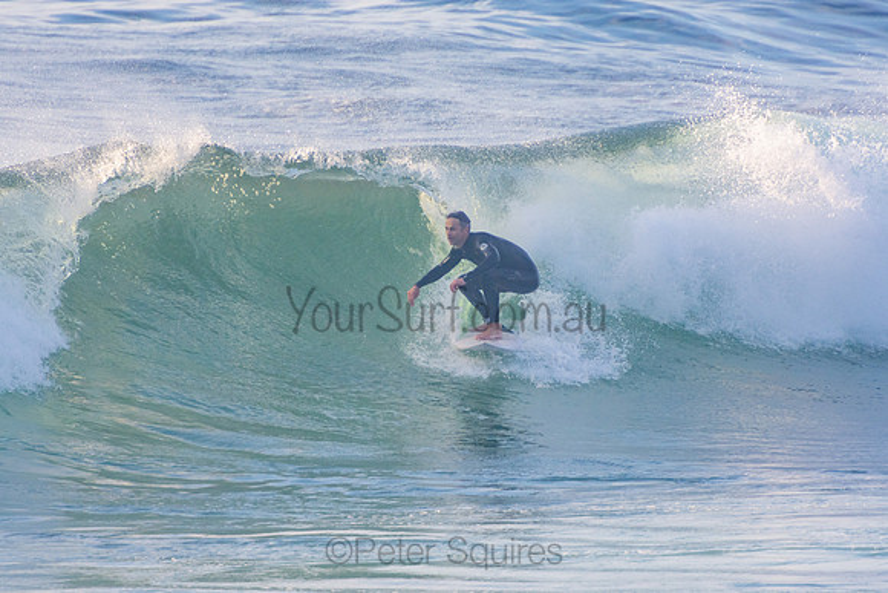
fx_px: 15329
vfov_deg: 2.2
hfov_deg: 3.3
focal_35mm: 621
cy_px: 296
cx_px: 444
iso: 450
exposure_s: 1/1250
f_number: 5.6
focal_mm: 400
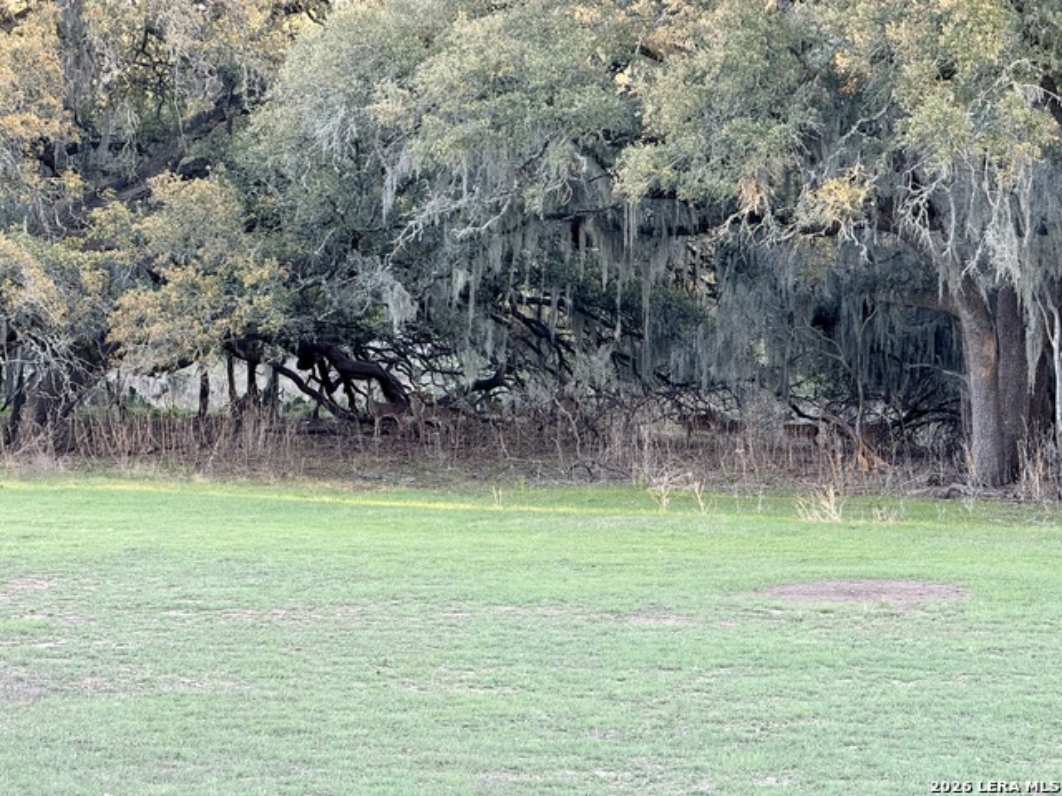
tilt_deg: -3.3
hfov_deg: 16.4
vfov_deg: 12.3
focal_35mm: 120
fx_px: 3682
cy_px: 398
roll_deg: -0.1
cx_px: 531
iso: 125
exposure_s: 1/99
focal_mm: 15.66
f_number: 2.8
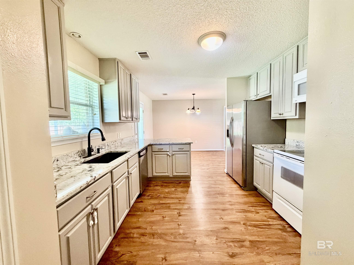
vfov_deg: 85.7
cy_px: 132
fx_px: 143
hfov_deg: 102.1
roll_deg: +1.9
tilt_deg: -2.4
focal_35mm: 14
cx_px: 177
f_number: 2.2
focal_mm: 2.22
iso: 500
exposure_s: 1/60
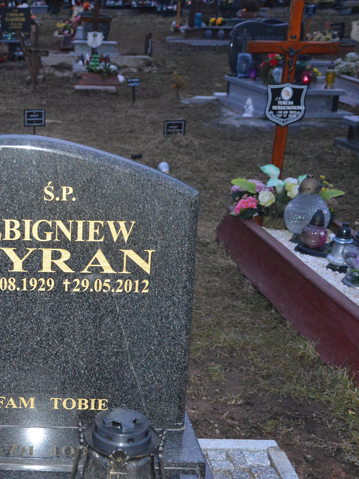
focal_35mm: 53
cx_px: 16
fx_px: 733
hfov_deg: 26.3
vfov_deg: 36.2
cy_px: 235
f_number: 3.8
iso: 3200
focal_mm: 24
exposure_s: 1/60
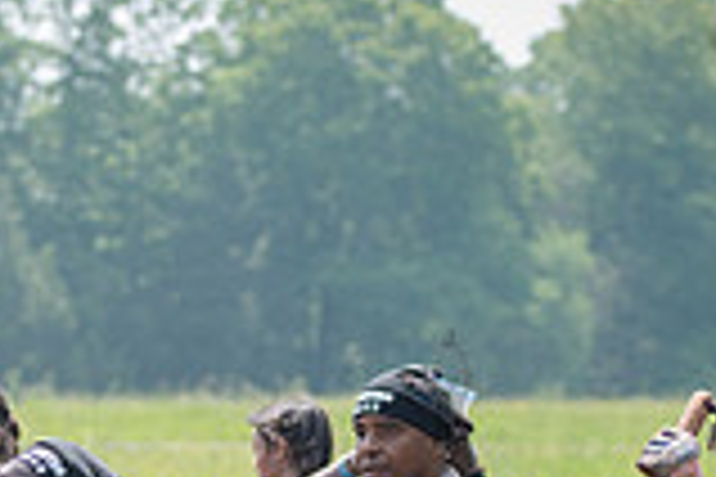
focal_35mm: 292
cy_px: 623
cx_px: -135
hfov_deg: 7.0
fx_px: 5807
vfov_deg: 4.7
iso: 400
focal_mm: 80
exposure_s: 1/1250
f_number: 4
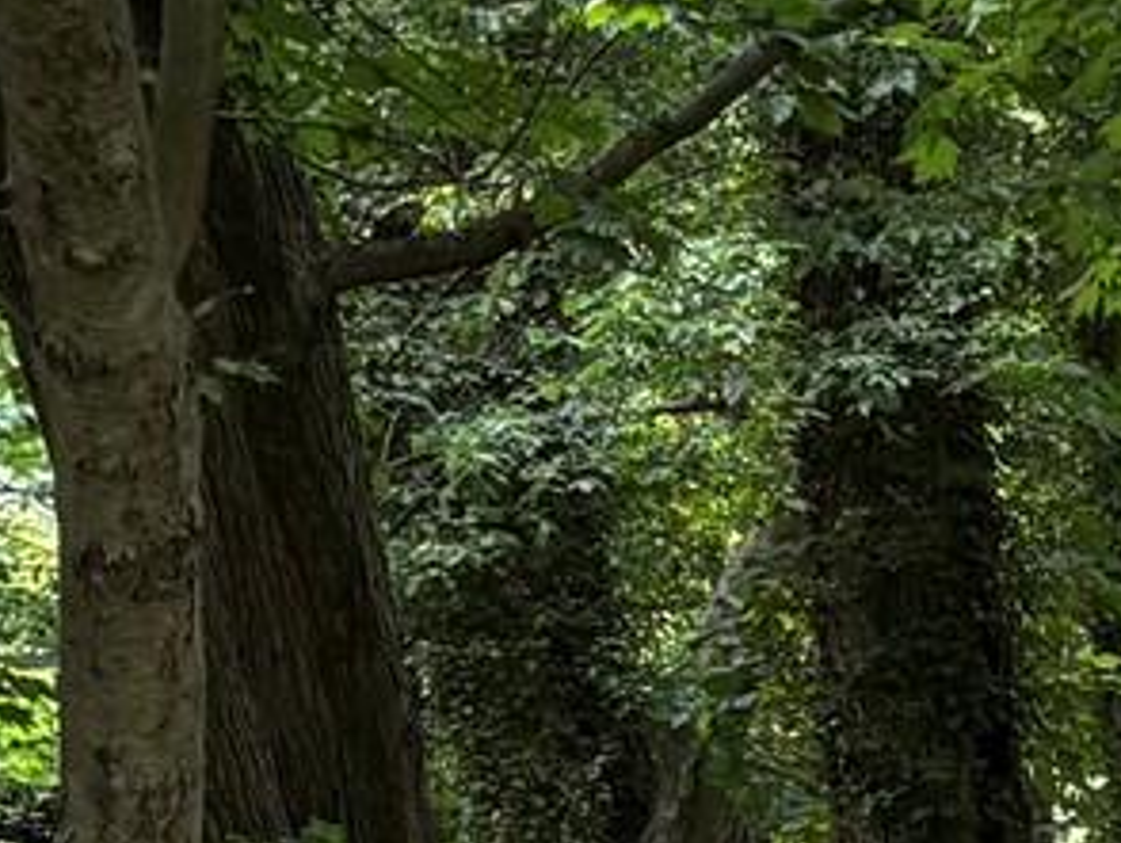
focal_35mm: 181
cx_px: 1933
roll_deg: +2.6
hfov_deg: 10.4
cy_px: 1156
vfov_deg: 8.1
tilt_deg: -6.6
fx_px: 5866
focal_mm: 5.96
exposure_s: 1/160
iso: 125
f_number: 1.6
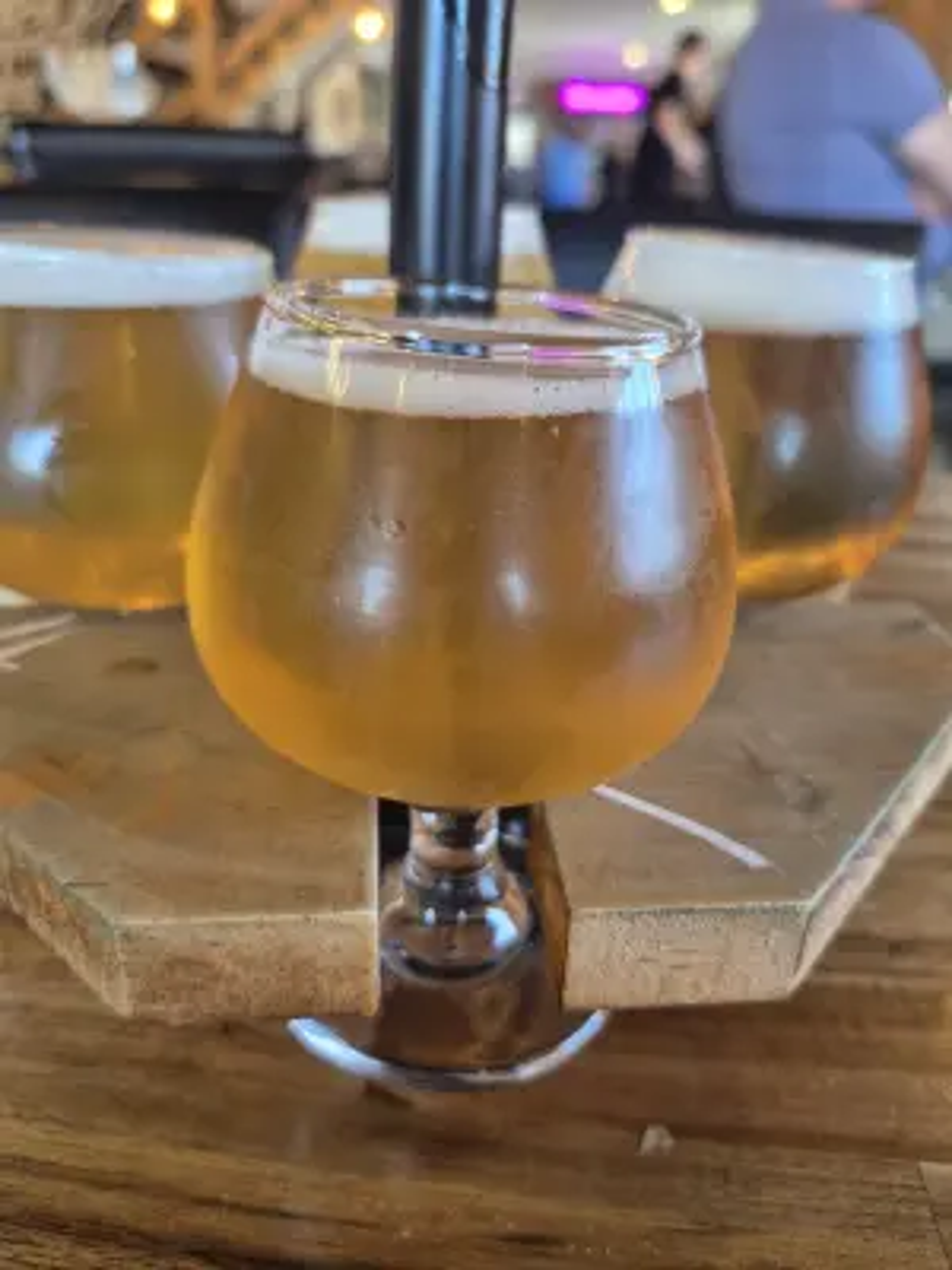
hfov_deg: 58.9
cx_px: 476
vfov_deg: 73.9
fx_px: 843
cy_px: 635
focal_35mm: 23
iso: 400
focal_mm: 5.4
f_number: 1.8
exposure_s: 1/120
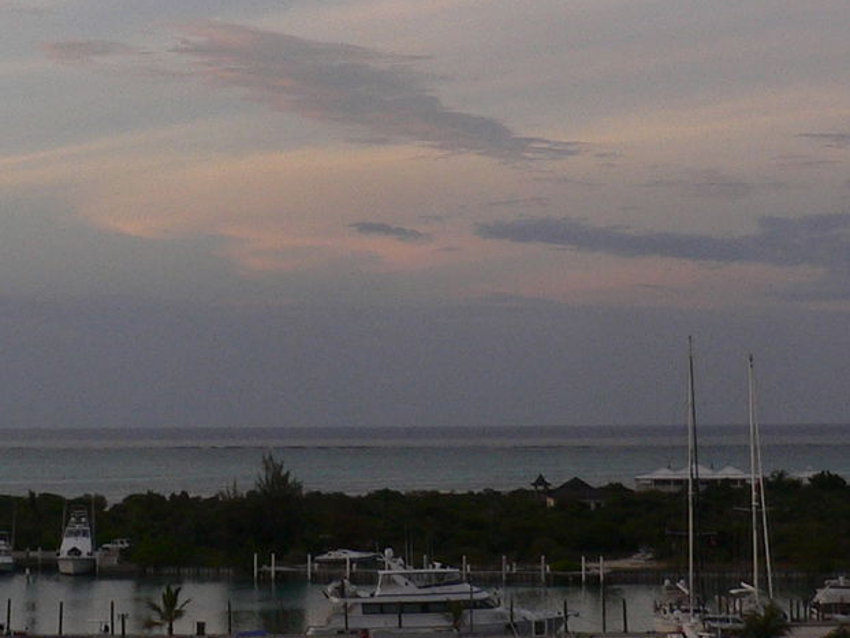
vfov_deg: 13.5
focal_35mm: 108
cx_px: 197
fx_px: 2653
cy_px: 19
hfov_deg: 18.1
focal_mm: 5.8
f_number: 5.6
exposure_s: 1/80
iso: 80
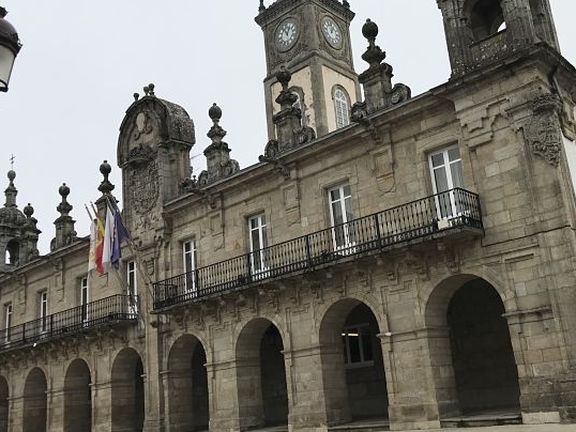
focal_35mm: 38
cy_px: 214
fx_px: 633
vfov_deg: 37.7
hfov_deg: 48.9
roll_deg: +5.8
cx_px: 315
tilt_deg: +16.8
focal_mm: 3.99
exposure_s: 1/1996
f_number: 1.8
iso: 20
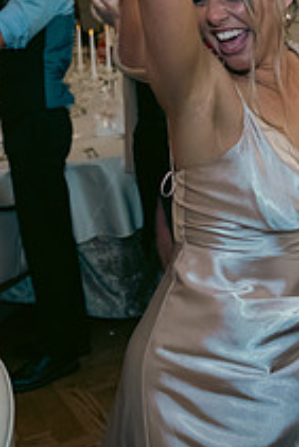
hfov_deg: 20.0
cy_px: 126
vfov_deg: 30.1
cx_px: 301
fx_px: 821
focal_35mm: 66
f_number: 3.5
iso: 800
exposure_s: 1/160
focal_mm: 24
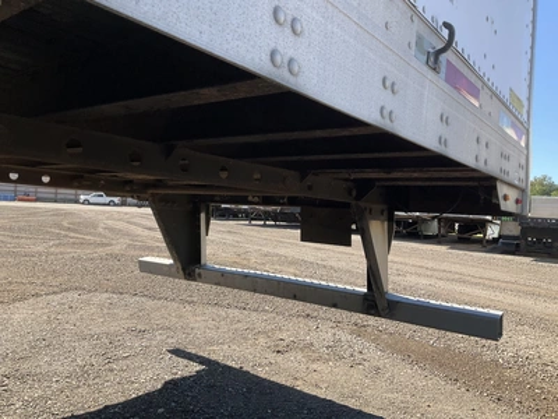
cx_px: 279
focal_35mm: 29
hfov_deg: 61.7
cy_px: 210
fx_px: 467
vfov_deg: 48.2
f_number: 1.8
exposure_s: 1/635
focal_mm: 3
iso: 25
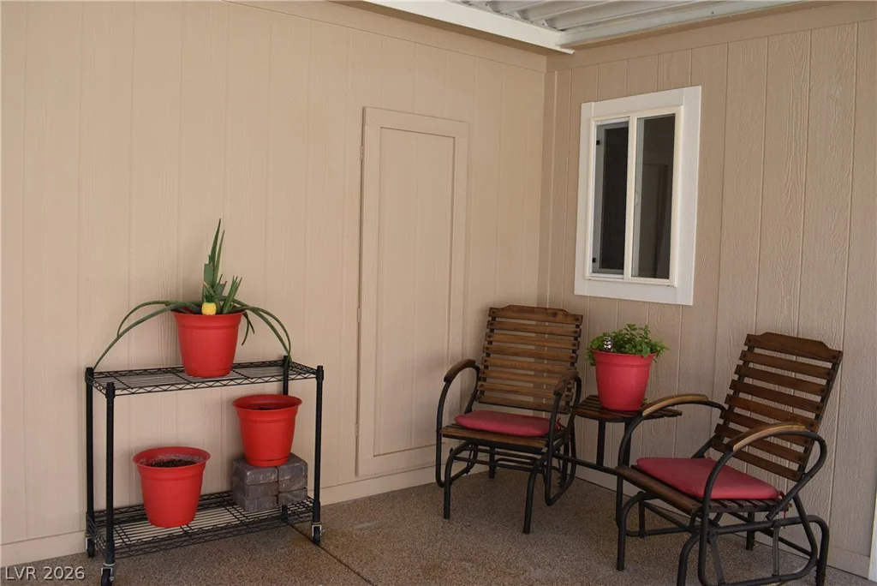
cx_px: 438
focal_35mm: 30
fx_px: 731
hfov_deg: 61.9
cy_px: 293
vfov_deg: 43.7
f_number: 7.1
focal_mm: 20
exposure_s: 1/200
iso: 400
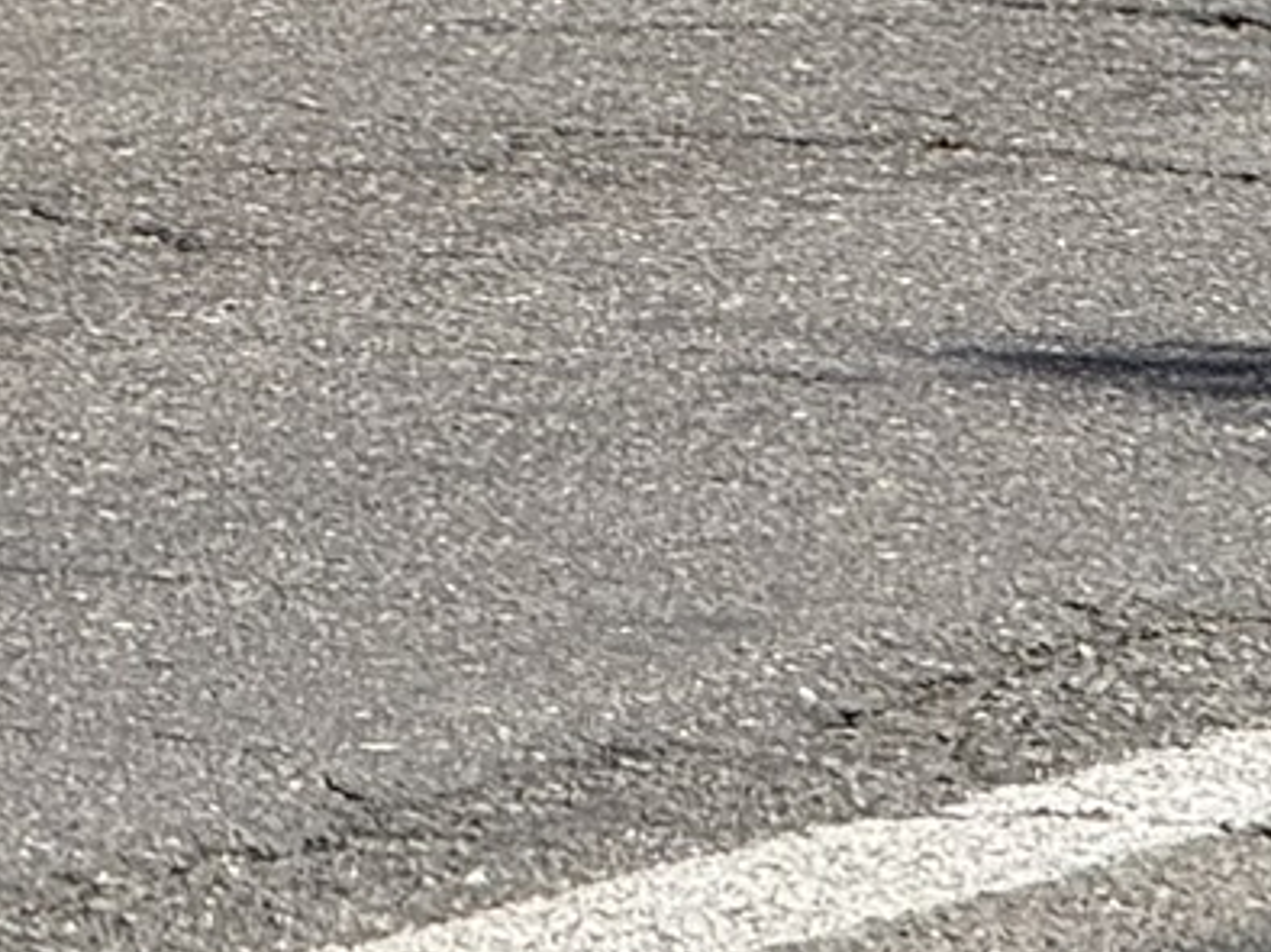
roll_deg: -0.7
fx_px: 22898
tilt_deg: -1.5
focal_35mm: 624
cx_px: -1394
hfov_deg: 3.2
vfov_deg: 2.4
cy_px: -1381
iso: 64
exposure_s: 1/1033
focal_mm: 15.66
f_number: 2.8
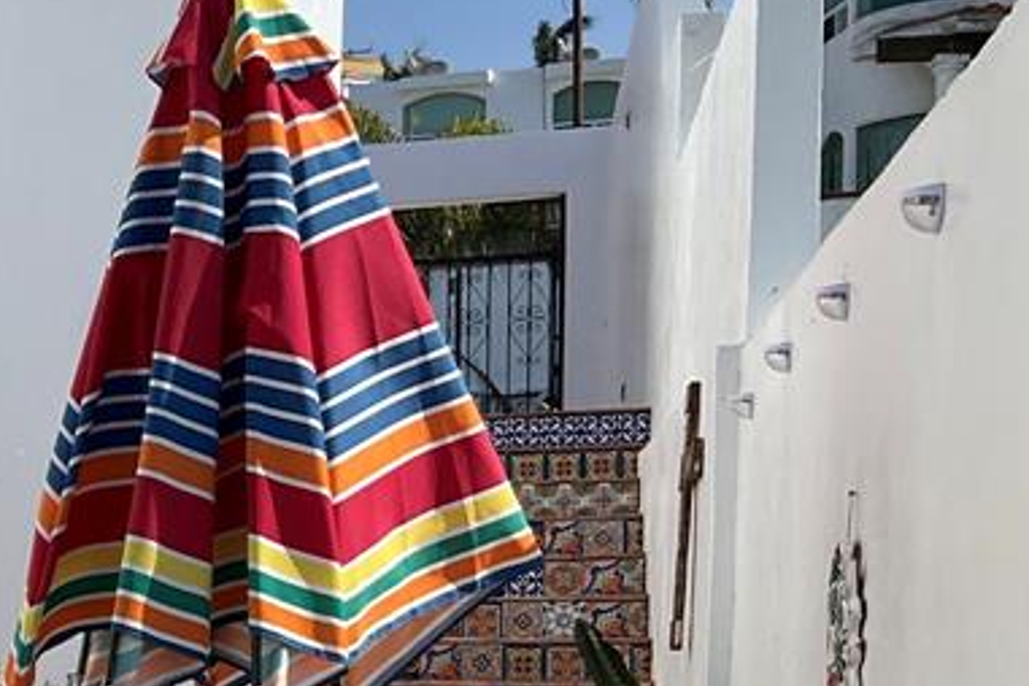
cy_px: 759
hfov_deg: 22.6
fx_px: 2315
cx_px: -278
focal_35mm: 81
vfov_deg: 16.3
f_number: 1.8
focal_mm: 3
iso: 25
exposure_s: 1/4065
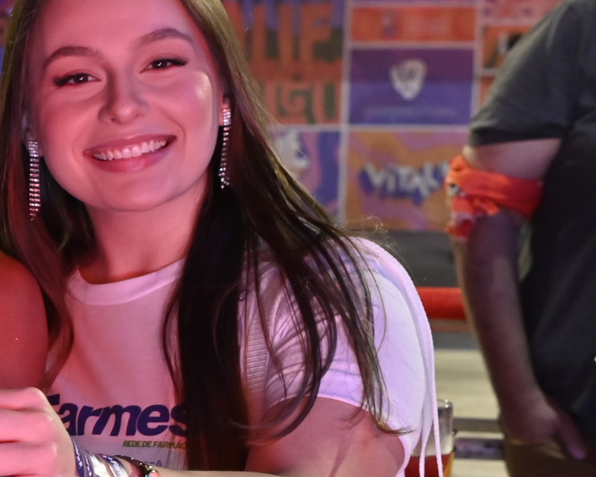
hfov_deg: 12.7
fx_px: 2364
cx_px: -584
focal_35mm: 134
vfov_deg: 11.5
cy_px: 378
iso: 2500
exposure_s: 1/125
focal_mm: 35
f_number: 5
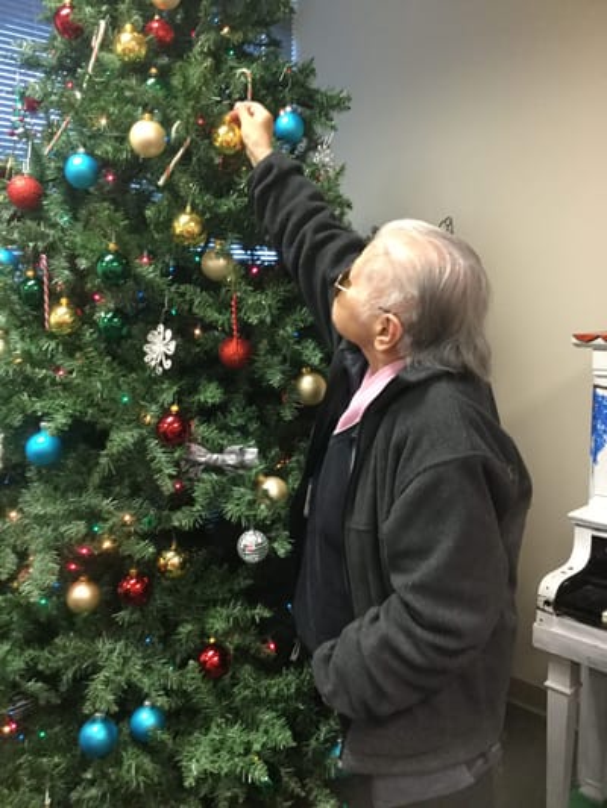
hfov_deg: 45.5
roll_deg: +0.9
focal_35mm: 31
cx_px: 304
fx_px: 725
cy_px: 404
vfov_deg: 58.3
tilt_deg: -10.6
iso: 200
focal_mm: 3.3
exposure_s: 1/20
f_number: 2.4
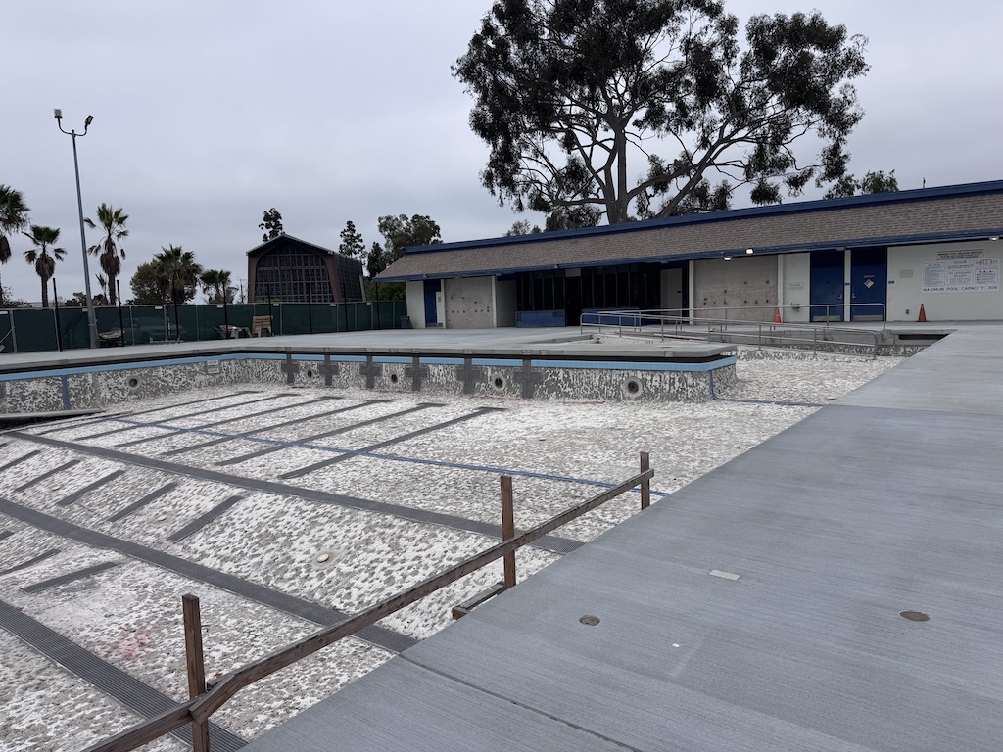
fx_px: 695
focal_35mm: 24
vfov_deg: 56.8
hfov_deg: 71.6
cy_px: 376
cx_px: 502
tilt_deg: -6.3
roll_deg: +2.0
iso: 80
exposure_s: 1/2959
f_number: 1.78
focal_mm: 6.76
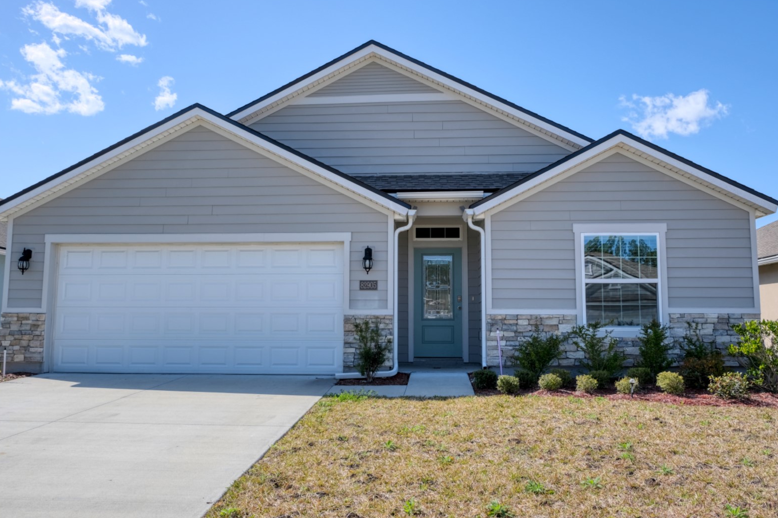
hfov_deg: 65.5
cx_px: 381
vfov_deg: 46.4
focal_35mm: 28
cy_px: 254
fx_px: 605
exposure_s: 1/2500
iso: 400
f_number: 8
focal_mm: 18
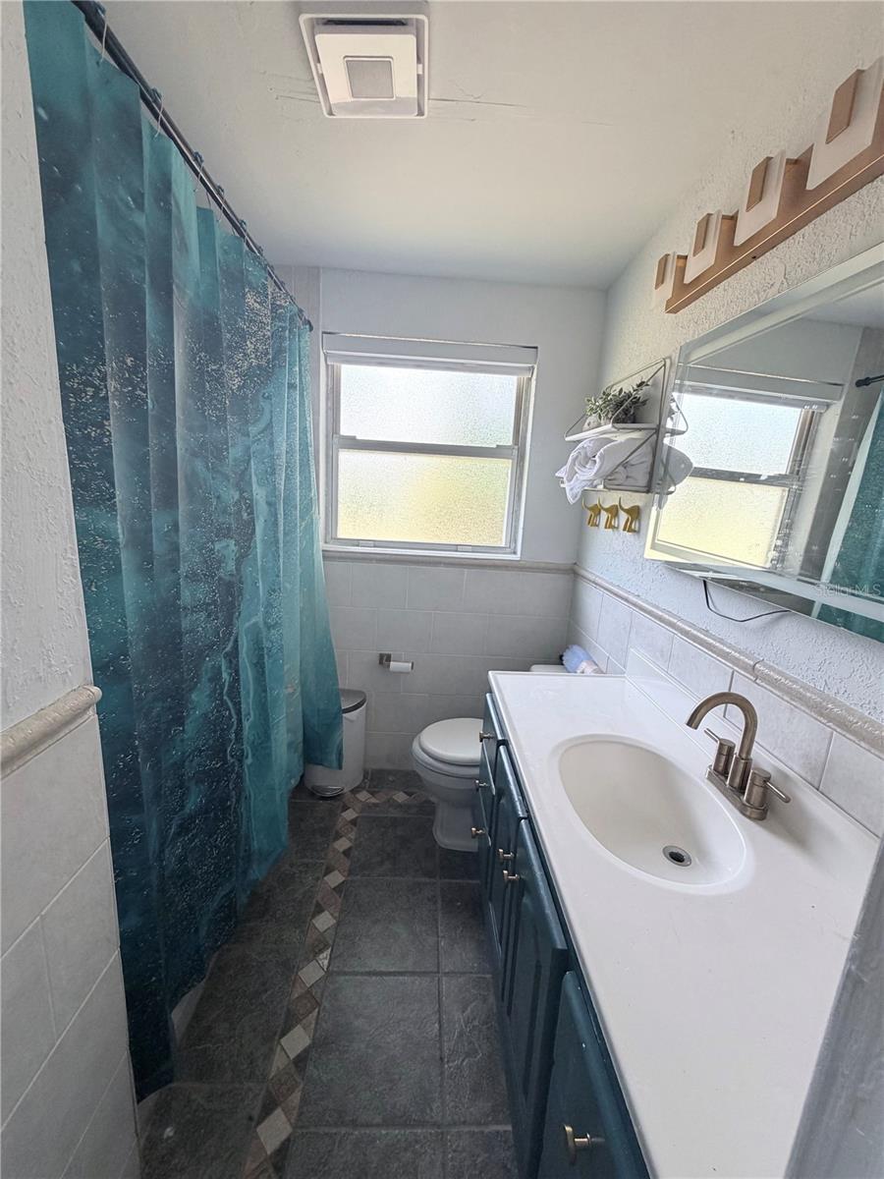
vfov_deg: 102.1
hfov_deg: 85.7
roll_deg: -4.2
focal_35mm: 14
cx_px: 442
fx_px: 477
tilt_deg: -11.7
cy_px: 590
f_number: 2.2
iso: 160
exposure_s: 1/121
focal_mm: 2.22
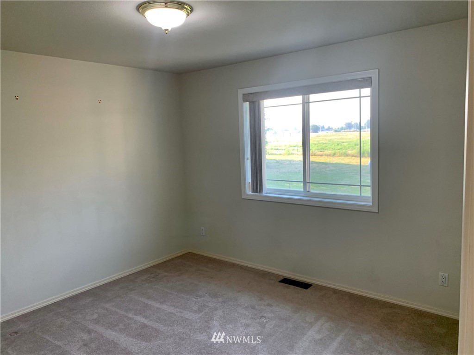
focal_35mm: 26
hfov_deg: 67.3
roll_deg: +1.4
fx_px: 356
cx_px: 237
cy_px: 178
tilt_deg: -5.2
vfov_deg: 53.1
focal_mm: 4.25
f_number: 1.8
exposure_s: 1/120
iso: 100
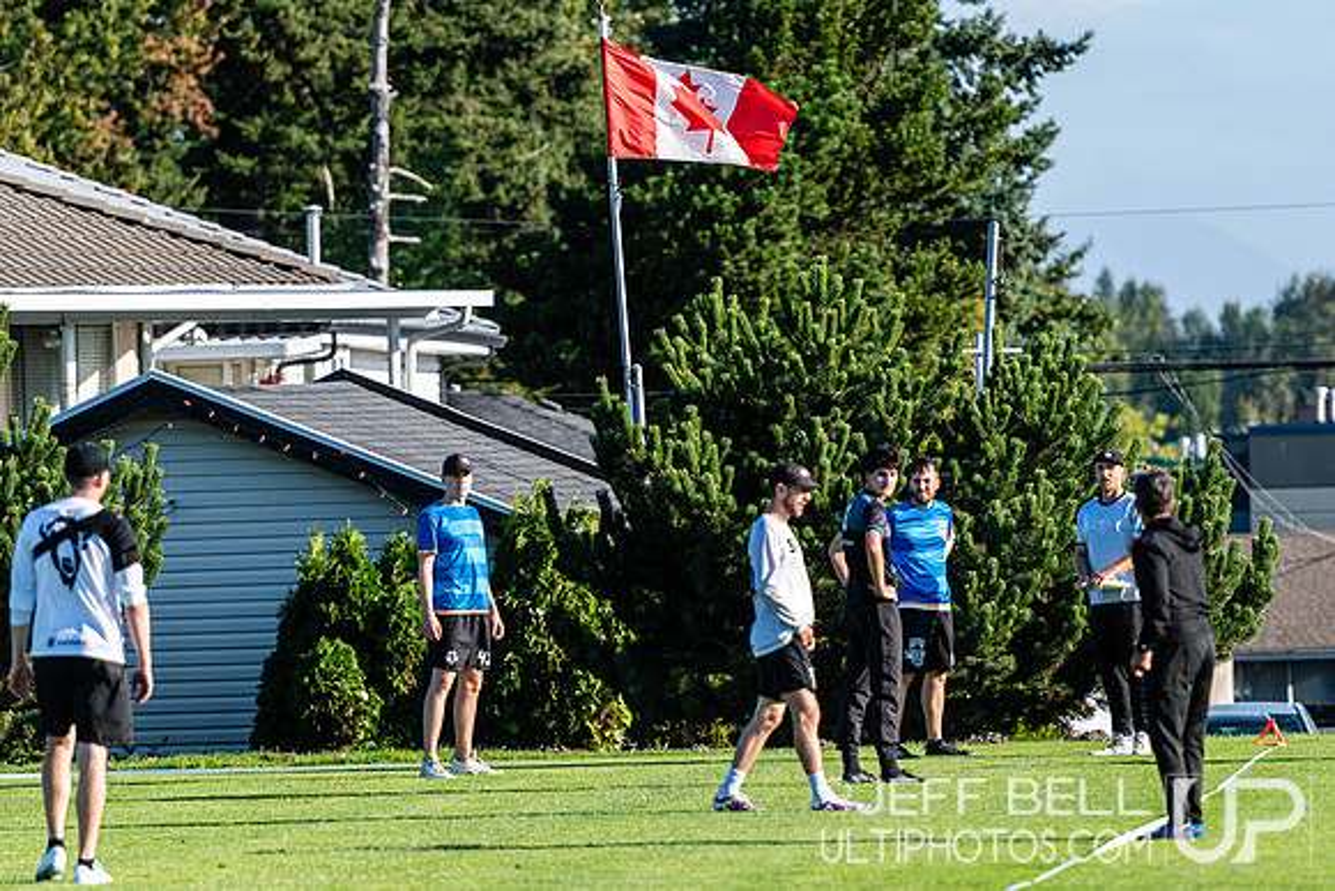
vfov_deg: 4.1
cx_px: 766
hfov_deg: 6.1
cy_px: 431
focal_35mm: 336
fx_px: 12444
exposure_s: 1/1000
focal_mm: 195
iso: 100
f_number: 3.2
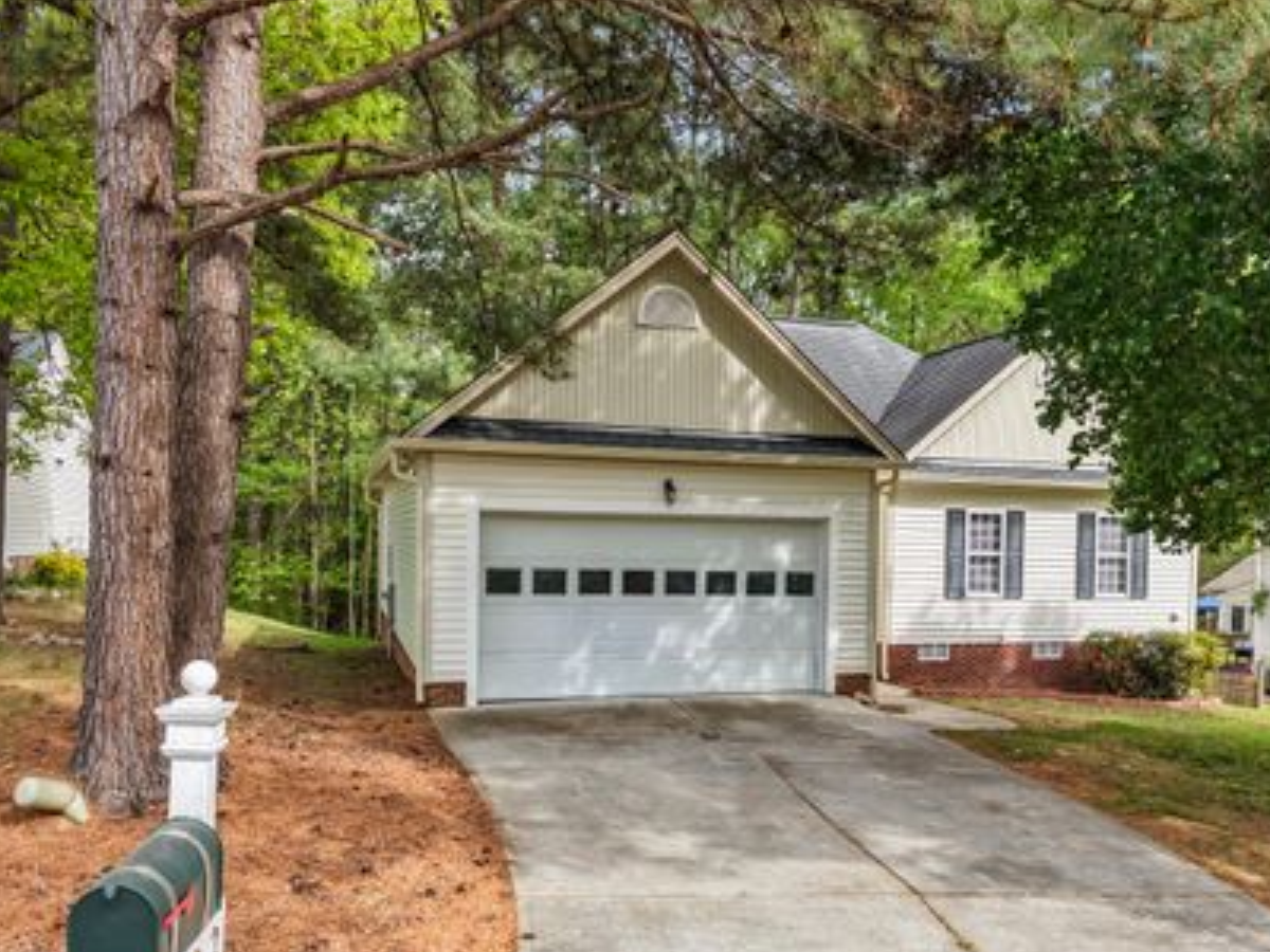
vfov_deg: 46.7
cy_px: 532
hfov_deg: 59.7
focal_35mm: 30
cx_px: 727
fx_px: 1101
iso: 100
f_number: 1.8
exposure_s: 1/730
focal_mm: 8.67
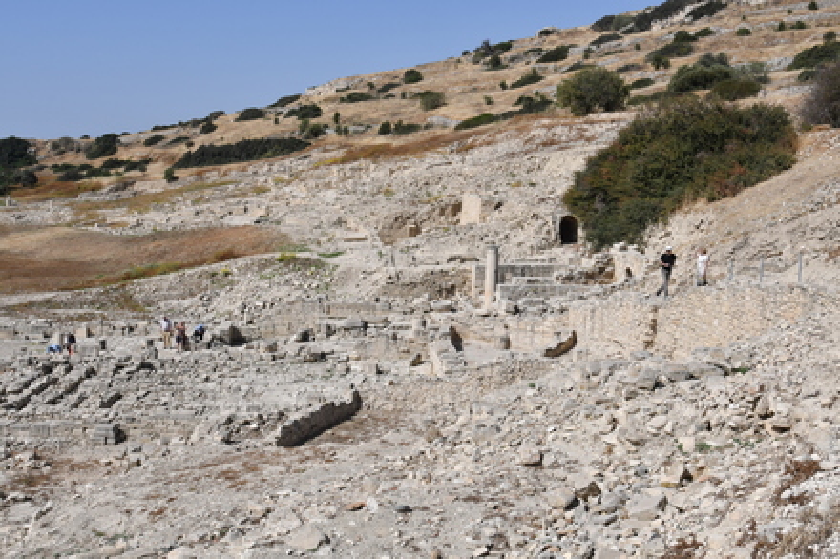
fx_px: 840
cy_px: 280
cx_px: 420
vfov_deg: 36.8
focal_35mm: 36
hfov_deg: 53.1
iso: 200
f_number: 11
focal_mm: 24
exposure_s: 1/500
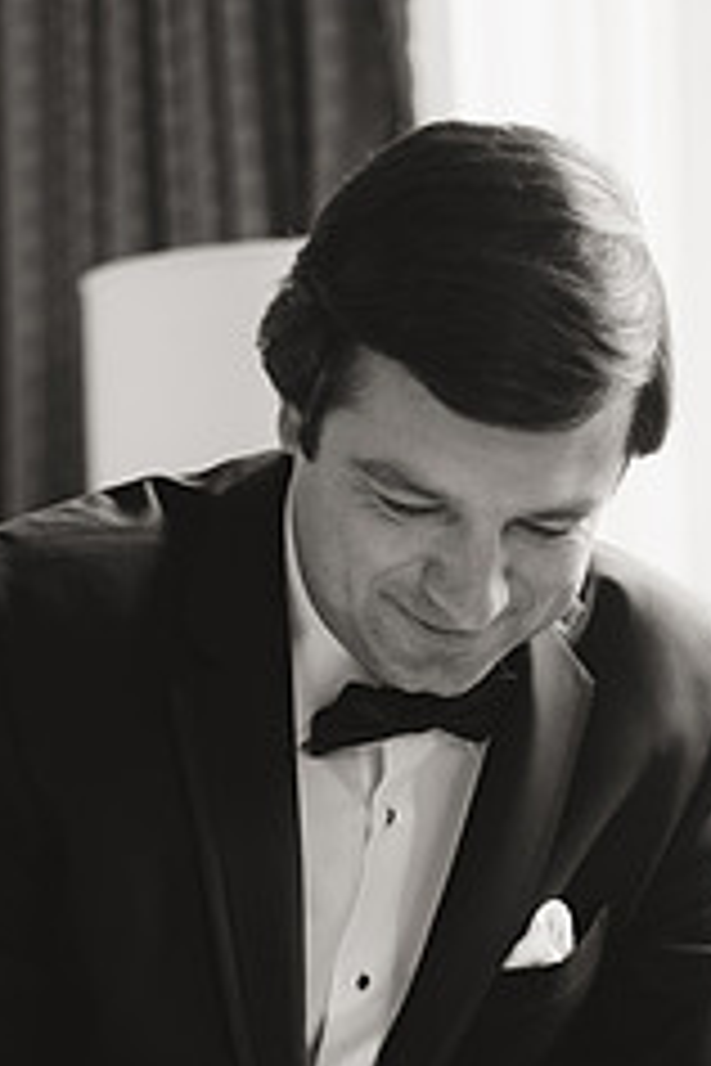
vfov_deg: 21.0
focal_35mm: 95
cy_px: 967
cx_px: 400
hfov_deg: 14.4
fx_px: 2814
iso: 1600
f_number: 2
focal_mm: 50
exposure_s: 1/200
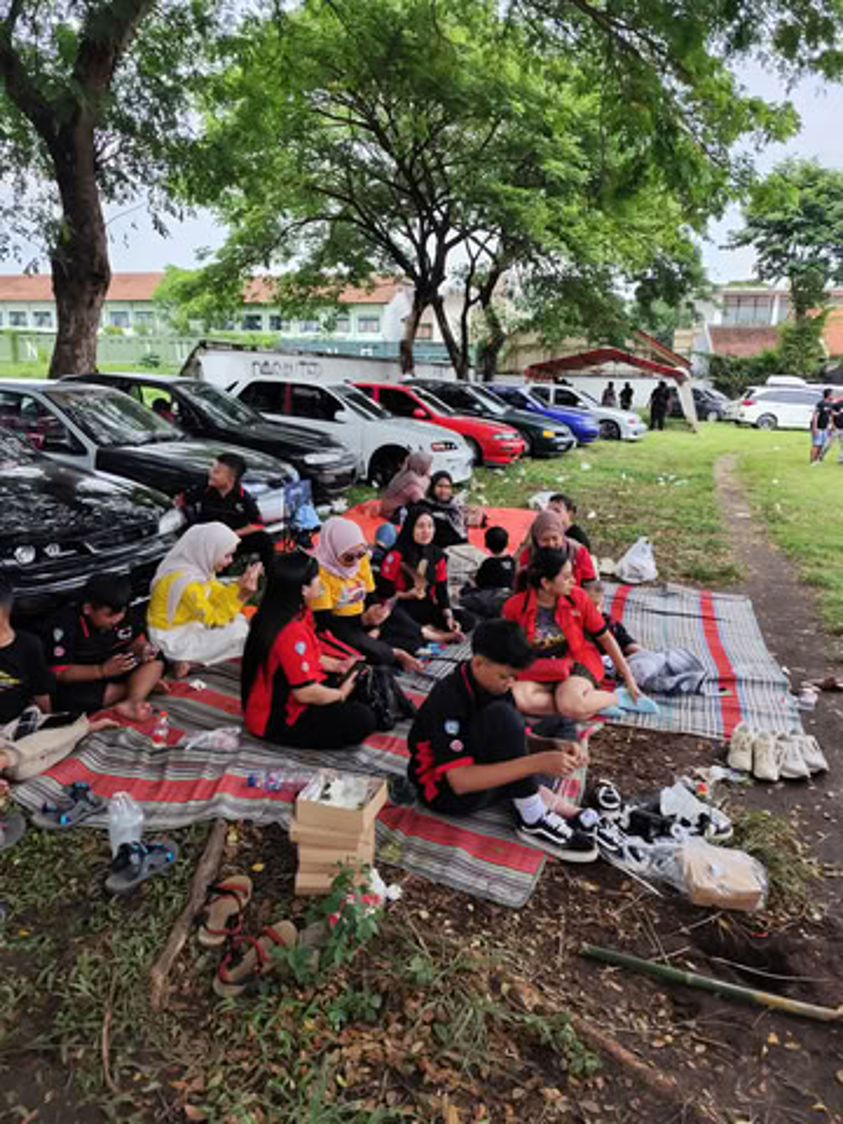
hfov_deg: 58.9
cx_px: 422
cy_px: 562
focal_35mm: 23
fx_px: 747
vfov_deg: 73.9
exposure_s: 1/513
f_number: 1.65
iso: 50
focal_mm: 6.19
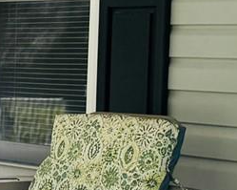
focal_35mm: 193
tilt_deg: -3.5
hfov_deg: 9.4
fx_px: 1353
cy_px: 128
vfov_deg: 8.0
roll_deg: -0.6
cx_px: -223
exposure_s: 1/756
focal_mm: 6.76
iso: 80
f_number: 1.78
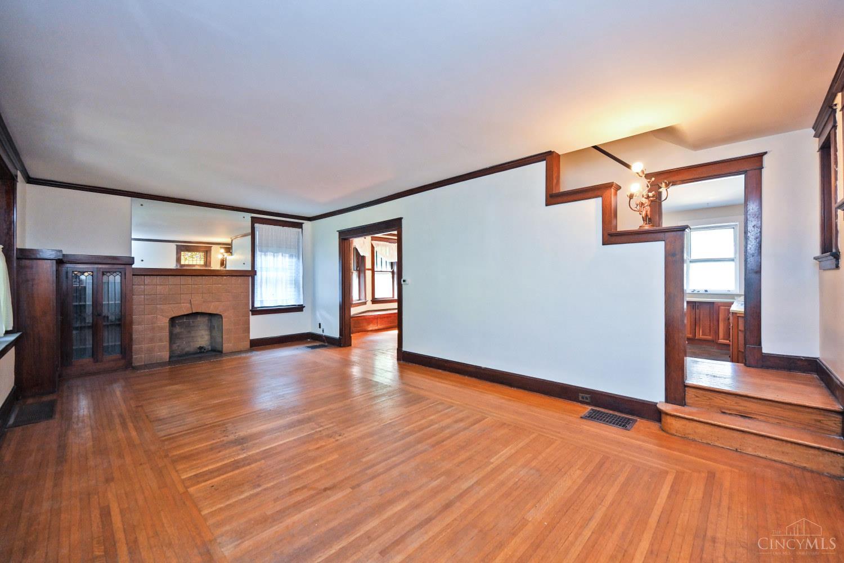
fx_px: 328
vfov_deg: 81.2
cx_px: 422
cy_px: 282
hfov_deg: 104.3
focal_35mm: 14
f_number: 4
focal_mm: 14
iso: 900
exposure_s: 1/60
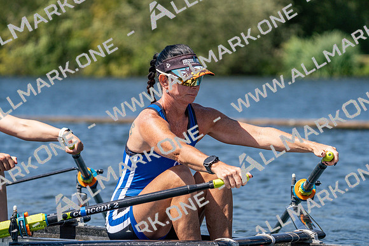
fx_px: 2542
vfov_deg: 5.5
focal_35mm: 248
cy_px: 123
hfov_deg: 8.3
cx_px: 184
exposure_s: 1/2000
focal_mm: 248
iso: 320
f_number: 5.6
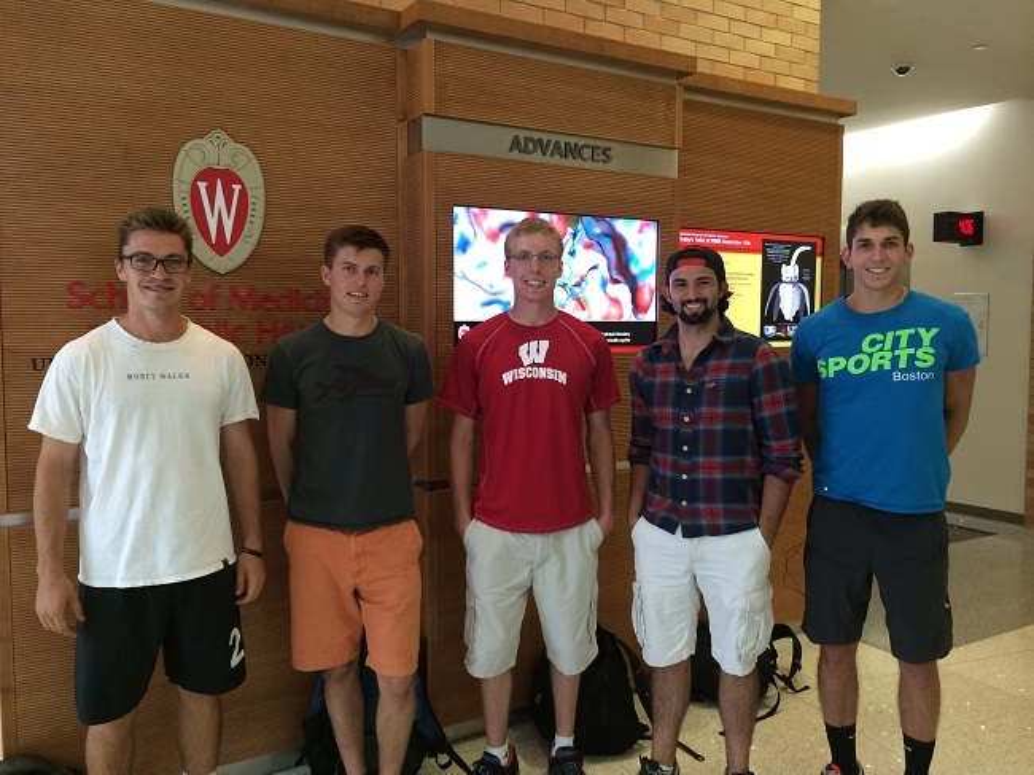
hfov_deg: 60.0
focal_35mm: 30
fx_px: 896
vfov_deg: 46.8
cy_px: 388
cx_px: 517
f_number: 2.2
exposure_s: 1/30
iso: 160
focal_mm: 4.12
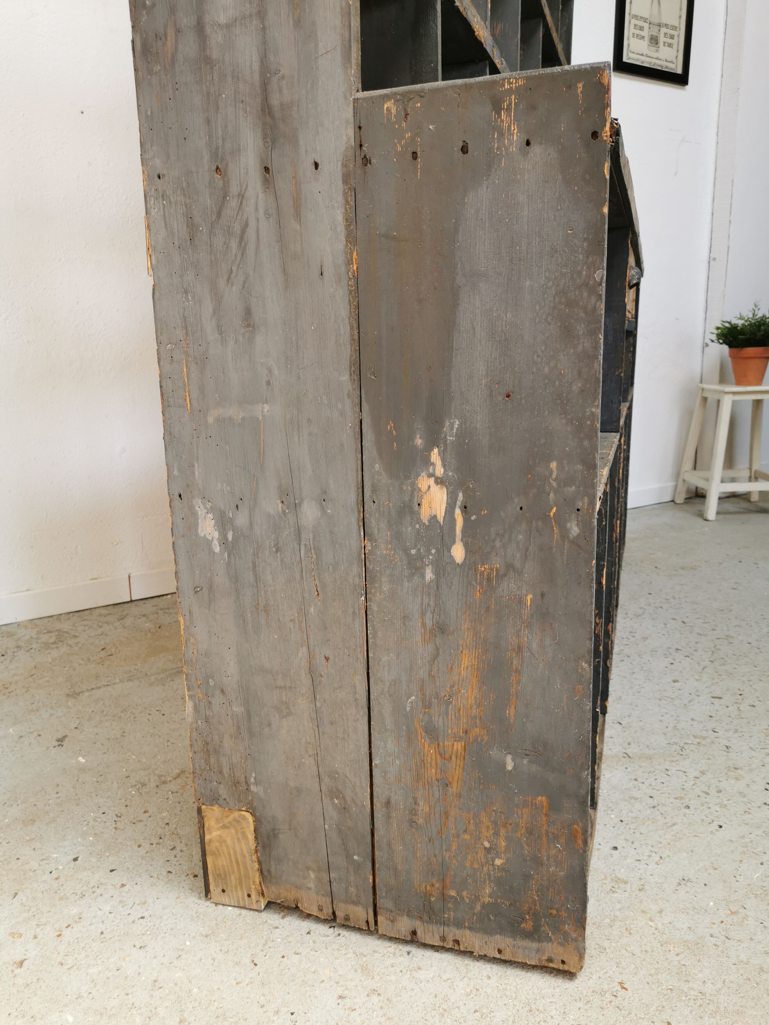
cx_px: 384
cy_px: 512
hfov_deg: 51.4
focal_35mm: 27
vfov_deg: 65.3
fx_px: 800
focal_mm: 5.58
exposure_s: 1/100
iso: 100
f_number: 1.8
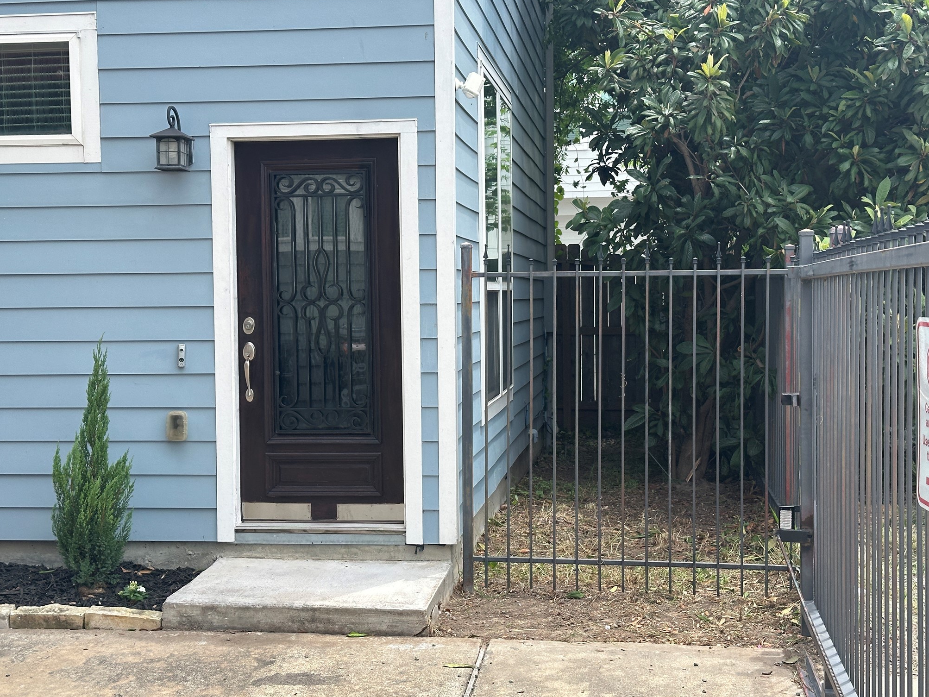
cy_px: 350
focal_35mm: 49
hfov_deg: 38.9
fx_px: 1315
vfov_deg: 29.7
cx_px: 460
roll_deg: -0.4
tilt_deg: -1.3
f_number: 1.78
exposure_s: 1/2028
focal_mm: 6.86
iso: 64
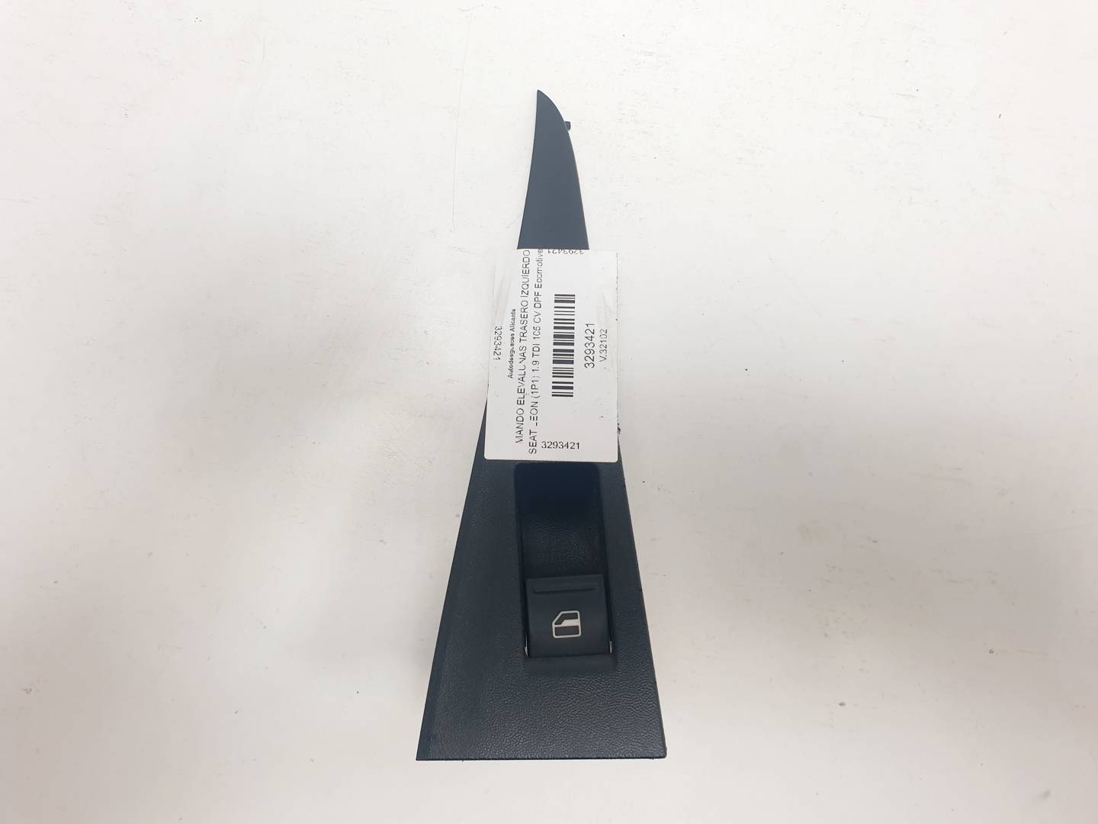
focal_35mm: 26
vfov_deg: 53.1
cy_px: 412
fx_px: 825
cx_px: 549
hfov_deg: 67.3
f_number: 2.4
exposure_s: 1/258
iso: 50
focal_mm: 4.3
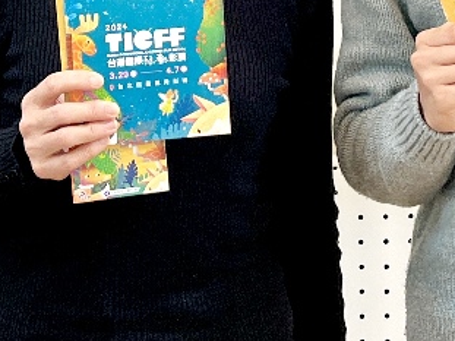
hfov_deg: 18.3
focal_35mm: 107
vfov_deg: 13.1
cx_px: 291
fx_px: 1406
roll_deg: +0.4
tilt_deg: -2.0
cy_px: -168
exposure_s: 1/60
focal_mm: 5.1
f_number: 1.6
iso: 80
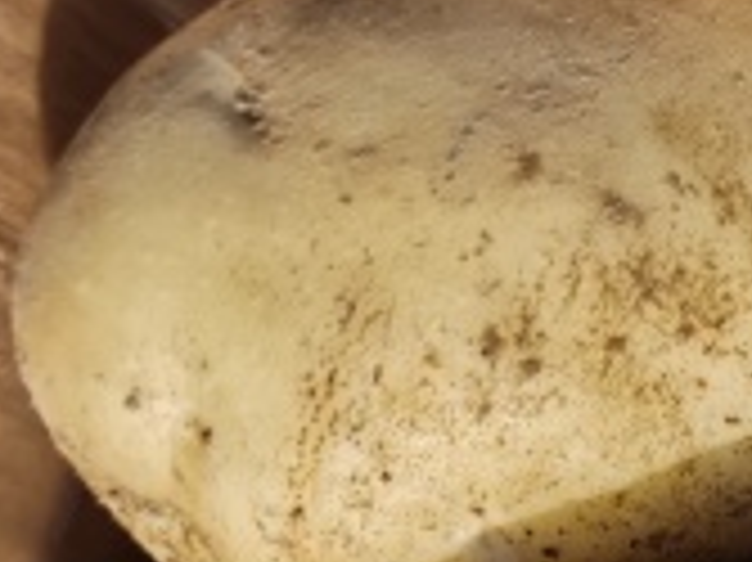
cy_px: 1151
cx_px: 1761
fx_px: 2388
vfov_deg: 11.9
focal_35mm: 110
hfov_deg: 13.5
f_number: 1.6
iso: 50
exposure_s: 1/1516
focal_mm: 6.06
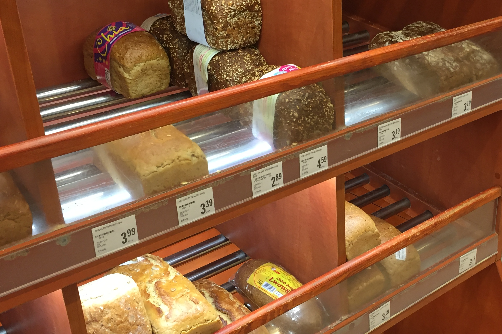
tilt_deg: -28.5
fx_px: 669
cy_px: 175
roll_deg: -0.2
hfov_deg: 40.5
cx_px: 344
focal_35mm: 48
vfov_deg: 28.1
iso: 50
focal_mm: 4.15
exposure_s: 1/33
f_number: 2.2
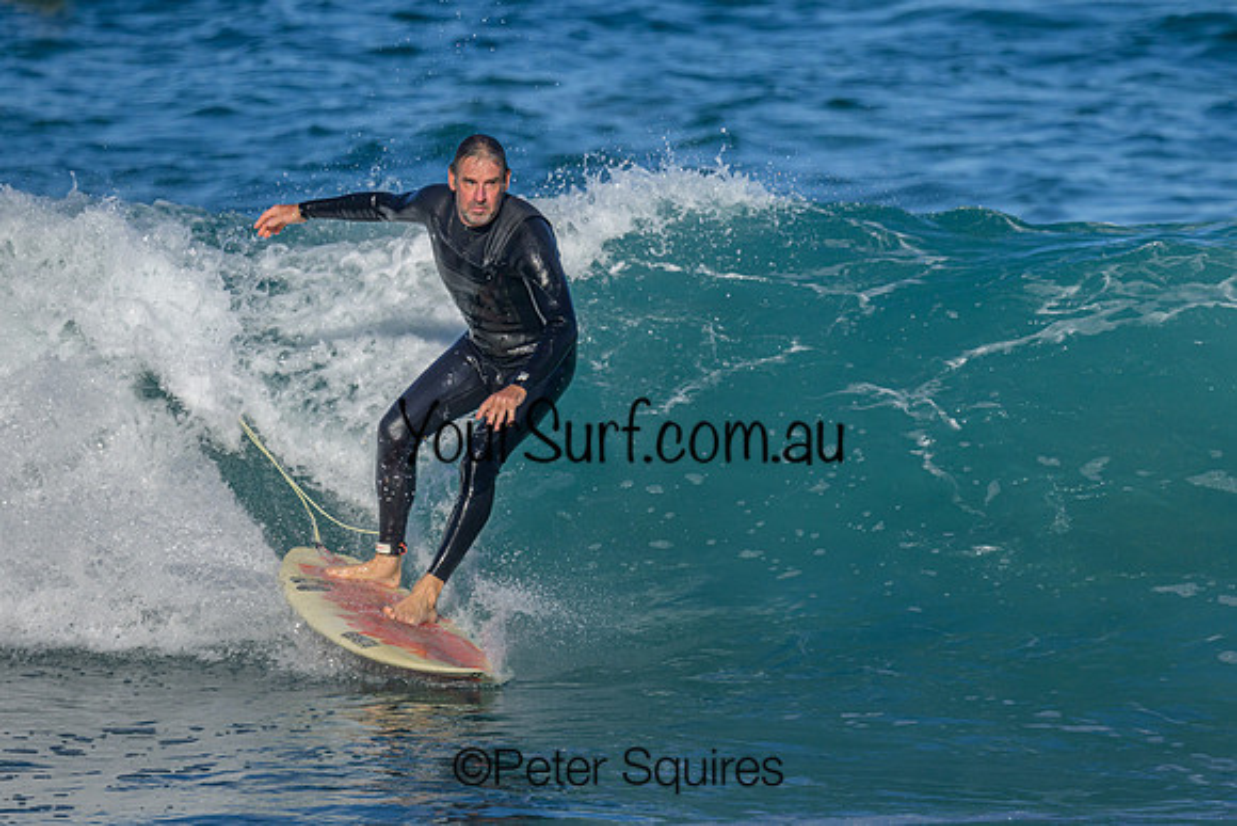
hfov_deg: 1.9
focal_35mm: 1099
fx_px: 37760
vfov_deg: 1.3
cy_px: 325
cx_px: 693
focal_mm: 800
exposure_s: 1/2000
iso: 360
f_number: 8
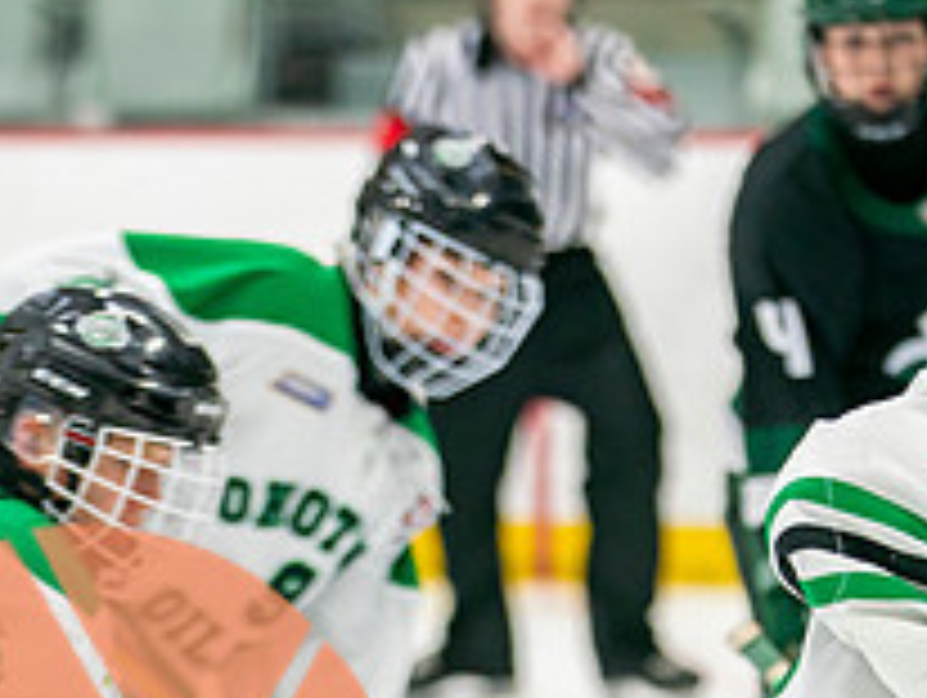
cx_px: 821
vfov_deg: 3.3
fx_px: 12011
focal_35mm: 448
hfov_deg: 4.4
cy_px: 699
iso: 1000
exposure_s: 1/640
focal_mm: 142
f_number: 3.2
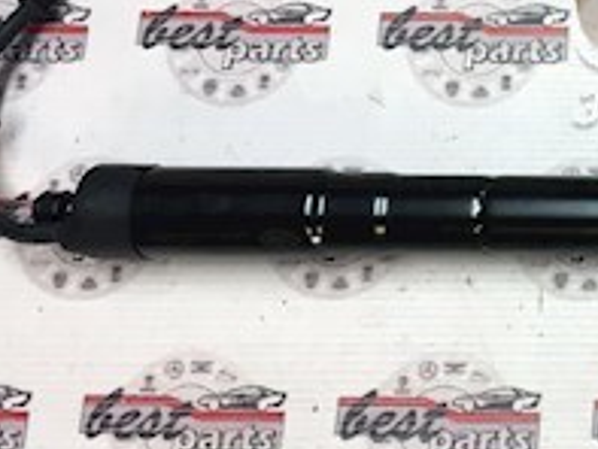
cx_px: 920
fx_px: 1625
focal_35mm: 94
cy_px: 21
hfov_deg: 18.3
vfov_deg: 15.5
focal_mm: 4.15
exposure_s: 1/33
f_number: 2.2
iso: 80
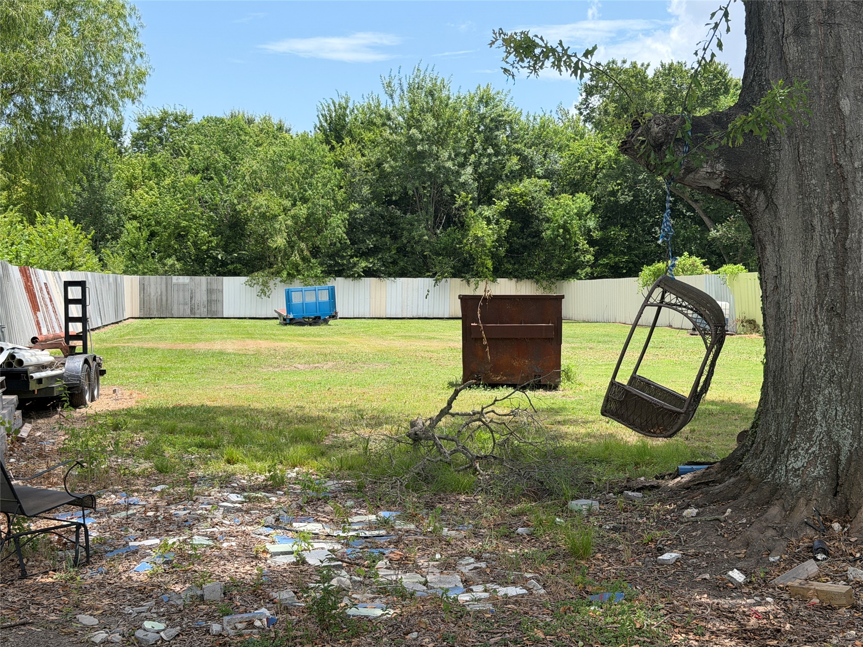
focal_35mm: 48
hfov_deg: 39.7
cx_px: 432
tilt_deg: -1.5
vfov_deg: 30.3
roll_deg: +0.0
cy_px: 324
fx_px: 1197
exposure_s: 1/2667
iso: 80
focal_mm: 6.76
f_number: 1.78
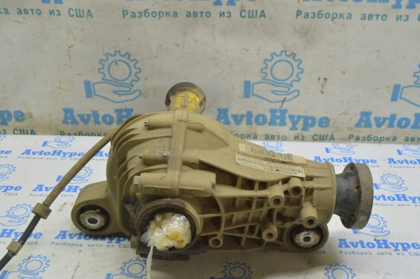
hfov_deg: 59.6
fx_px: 367
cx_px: 210
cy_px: 140
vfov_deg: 41.6
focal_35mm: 32
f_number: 5.6
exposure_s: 1/20
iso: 400
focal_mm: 21
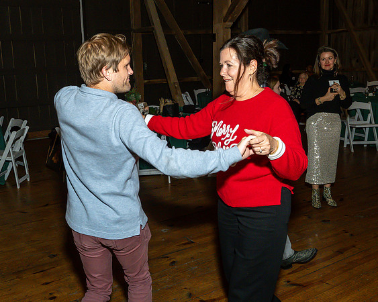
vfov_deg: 41.8
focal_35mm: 35
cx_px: 157
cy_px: 135
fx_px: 395
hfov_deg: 50.9
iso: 640
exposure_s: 1/250
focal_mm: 17
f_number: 8
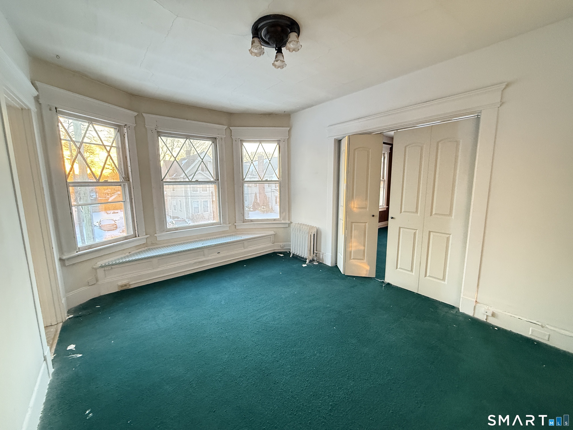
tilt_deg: -9.1
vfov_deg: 85.7
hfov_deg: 102.1
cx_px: 286
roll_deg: -0.4
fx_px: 232
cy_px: 215
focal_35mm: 14
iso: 500
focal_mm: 2.22
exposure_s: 1/60
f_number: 2.2
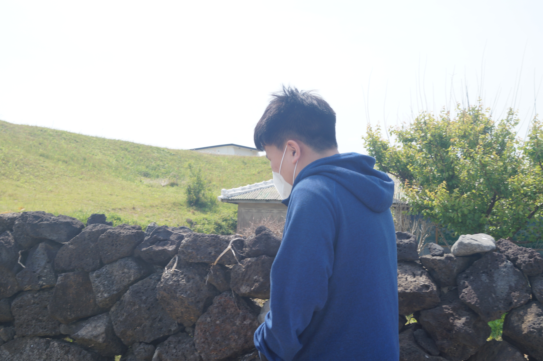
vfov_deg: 31.8
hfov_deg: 46.4
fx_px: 633
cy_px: 180
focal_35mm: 42
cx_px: 272
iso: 100
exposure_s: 1/160
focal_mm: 28
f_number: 8
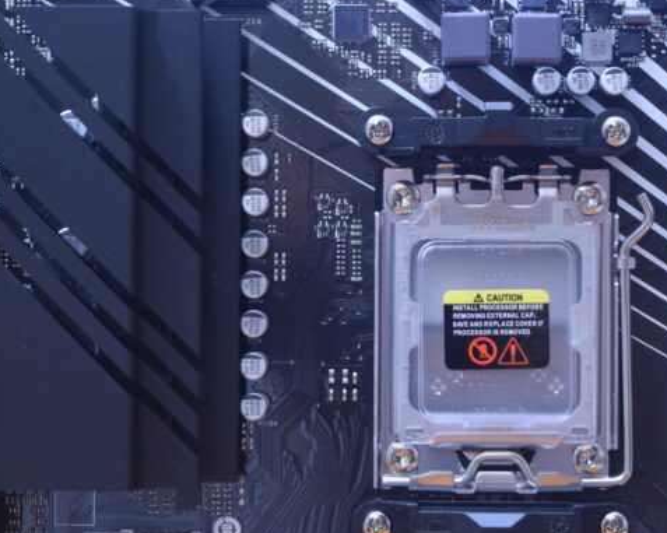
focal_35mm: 125
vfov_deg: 12.4
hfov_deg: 15.4
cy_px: 236
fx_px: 2461
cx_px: 396
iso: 1600
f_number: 5.6
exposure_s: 1/8
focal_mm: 55
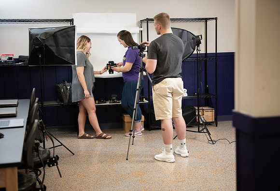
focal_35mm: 53
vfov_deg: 26.0
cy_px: 96
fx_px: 413
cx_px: 137
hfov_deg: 37.5
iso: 800
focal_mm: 52
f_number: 3.2
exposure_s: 1/200
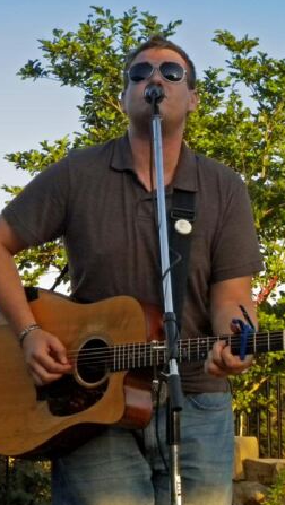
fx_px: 1422
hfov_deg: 11.4
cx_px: 150
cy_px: 240
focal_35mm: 106
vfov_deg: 20.2
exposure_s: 1/427
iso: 400
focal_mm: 12.3
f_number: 6.5
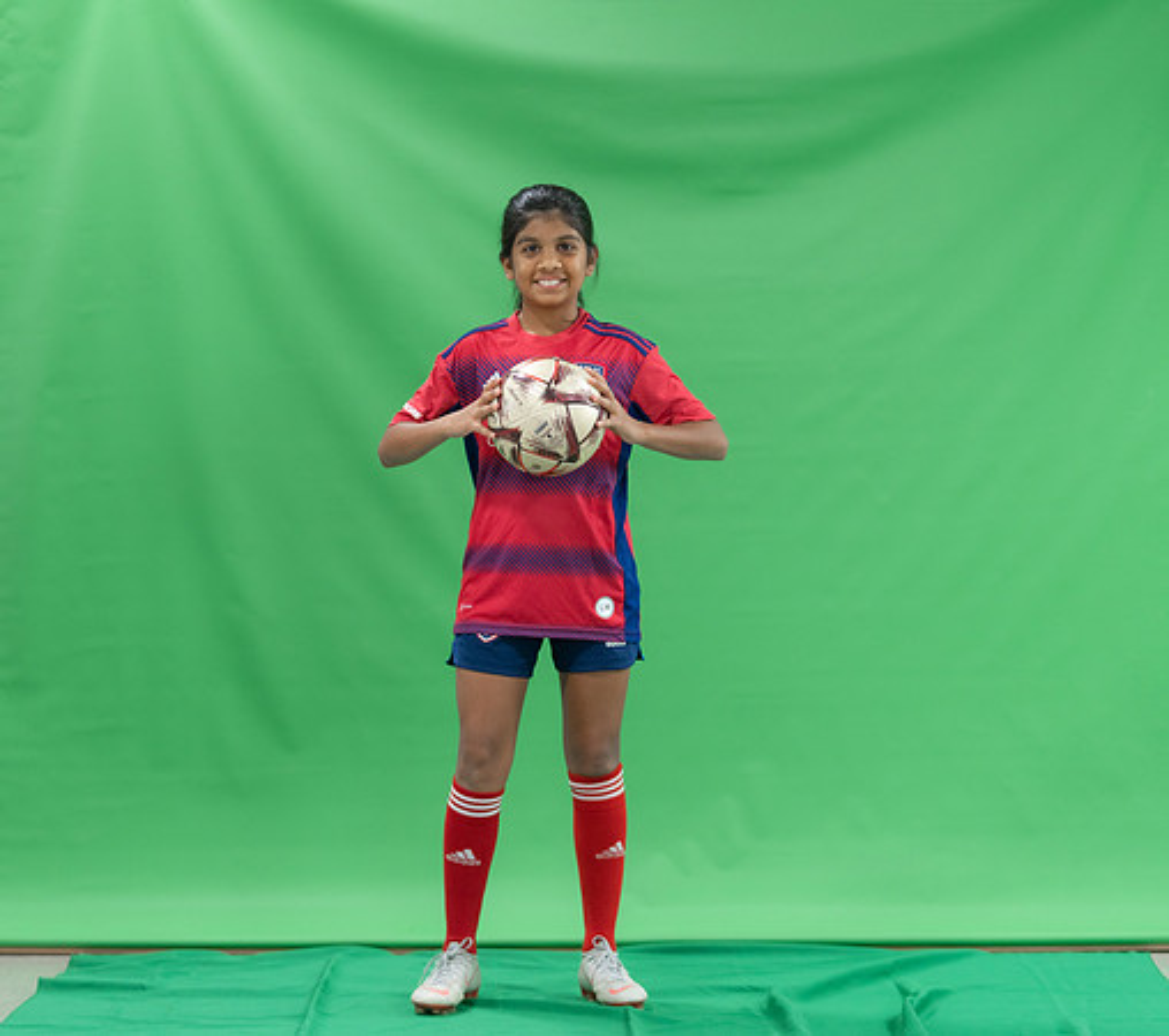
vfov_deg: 19.1
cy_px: 522
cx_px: 527
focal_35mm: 85
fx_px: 3086
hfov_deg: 21.4
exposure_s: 1/250
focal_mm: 70
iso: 1000
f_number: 2.8
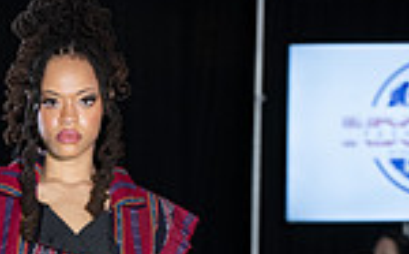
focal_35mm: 322
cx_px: 38
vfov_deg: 4.0
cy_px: 595
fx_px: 3581
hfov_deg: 6.5
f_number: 5.6
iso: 1250
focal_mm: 105
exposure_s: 1/160
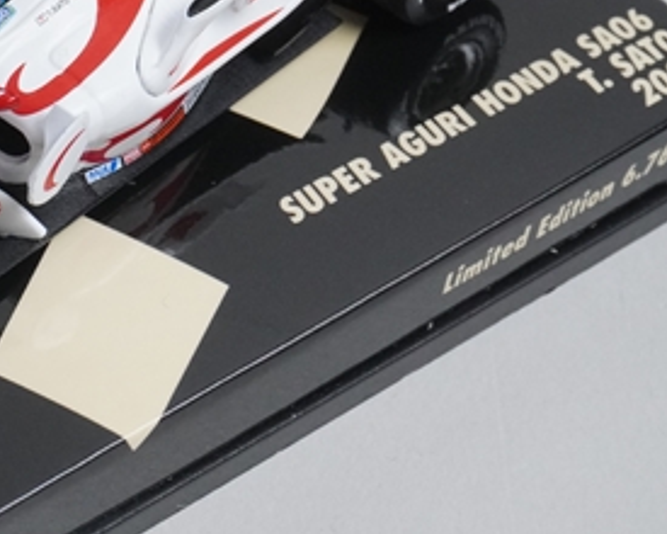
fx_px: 2785
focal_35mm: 141
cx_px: -107
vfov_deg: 10.9
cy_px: 93
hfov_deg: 13.3
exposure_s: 1/30
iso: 3200
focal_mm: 43
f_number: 14
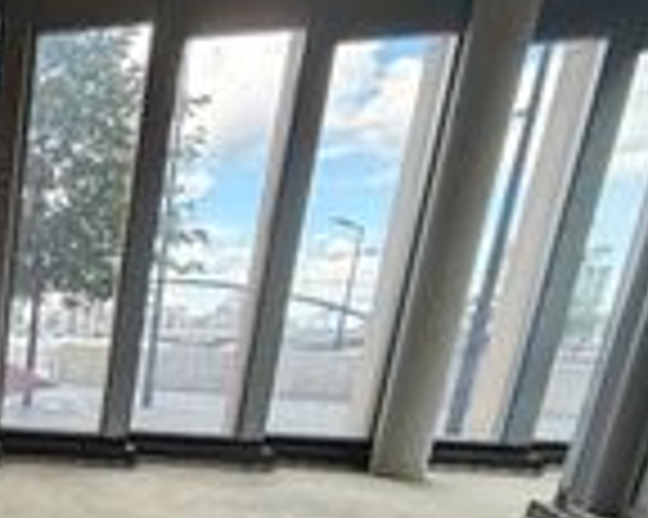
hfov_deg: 33.5
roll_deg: -0.3
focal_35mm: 38
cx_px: -212
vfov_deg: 35.5
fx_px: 728
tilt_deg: -13.9
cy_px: 513
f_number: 2.2
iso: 250
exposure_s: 1/121
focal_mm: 2.22
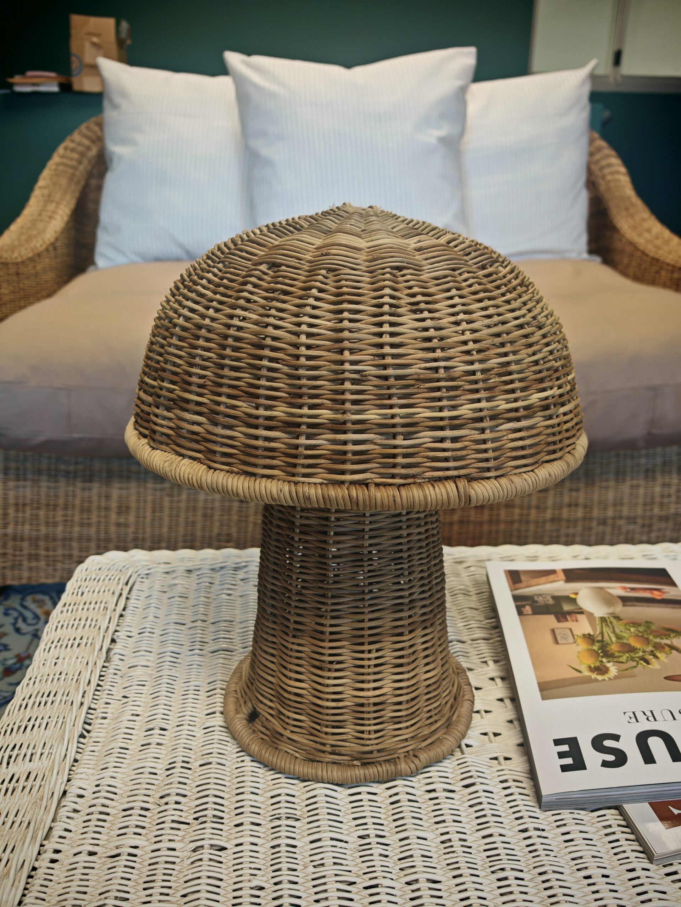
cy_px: 454
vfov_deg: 65.3
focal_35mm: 27
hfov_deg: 51.4
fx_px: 708
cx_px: 340
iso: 160
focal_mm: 6.83
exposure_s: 1/100
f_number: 2
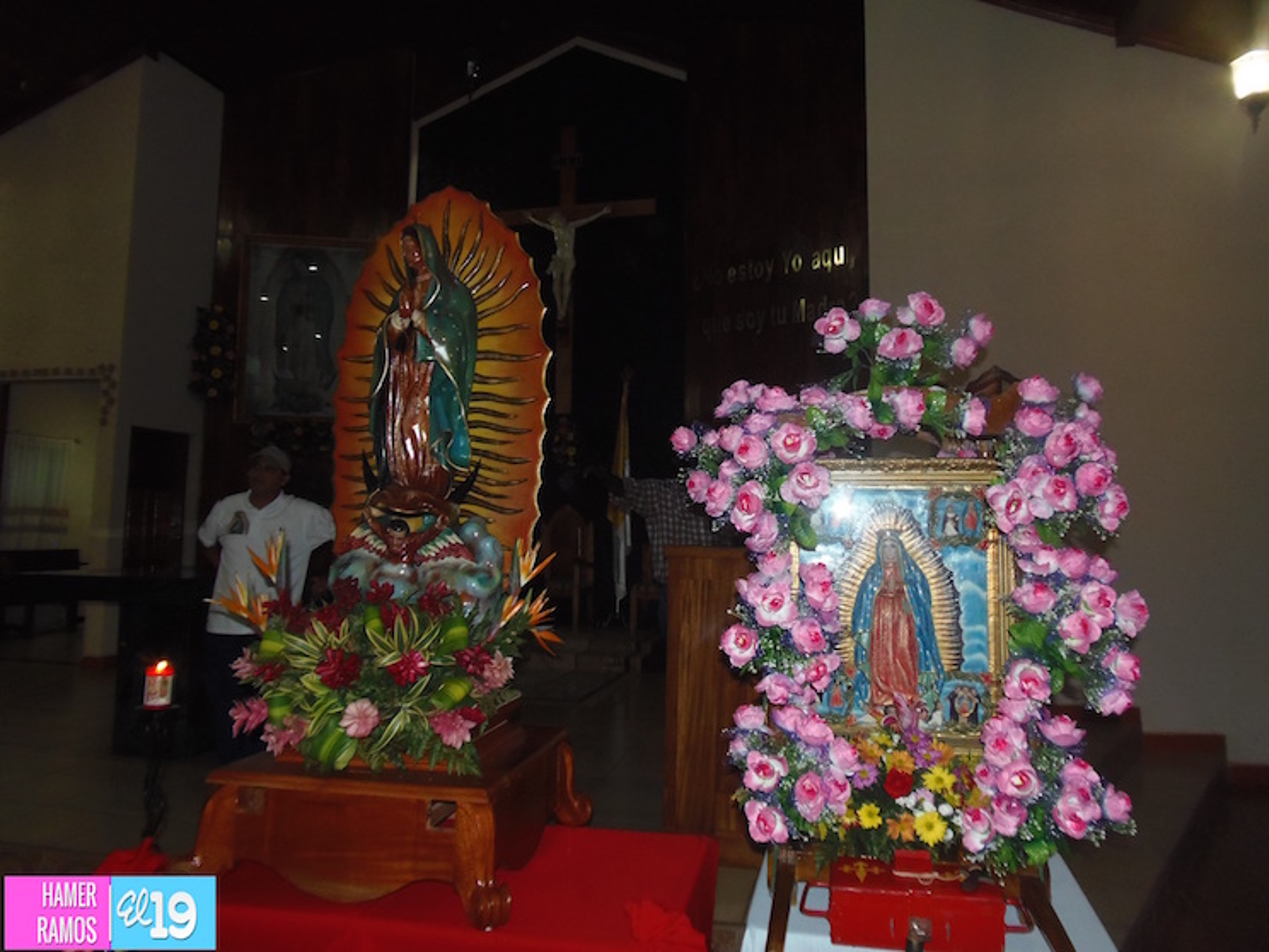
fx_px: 880
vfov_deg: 56.8
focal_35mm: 24
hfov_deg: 71.6
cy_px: 476
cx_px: 634
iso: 200
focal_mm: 4.3
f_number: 2.9
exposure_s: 1/30
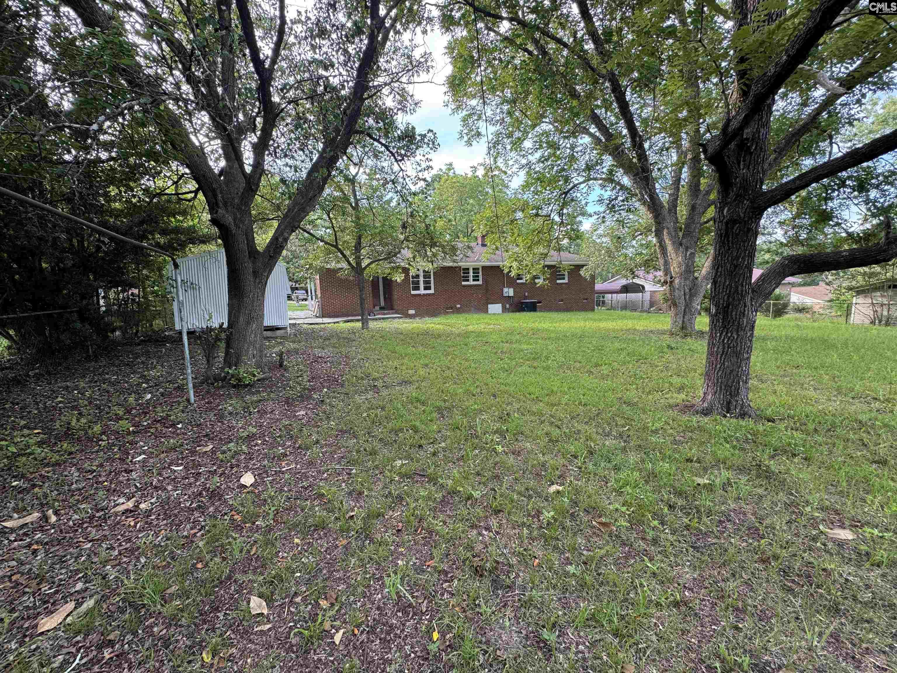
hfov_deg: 102.1
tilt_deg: -7.2
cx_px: 448
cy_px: 336
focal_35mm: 14
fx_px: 363
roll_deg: +1.9
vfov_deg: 85.7
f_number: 2.2
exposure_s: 1/99
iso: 80
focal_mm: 2.22
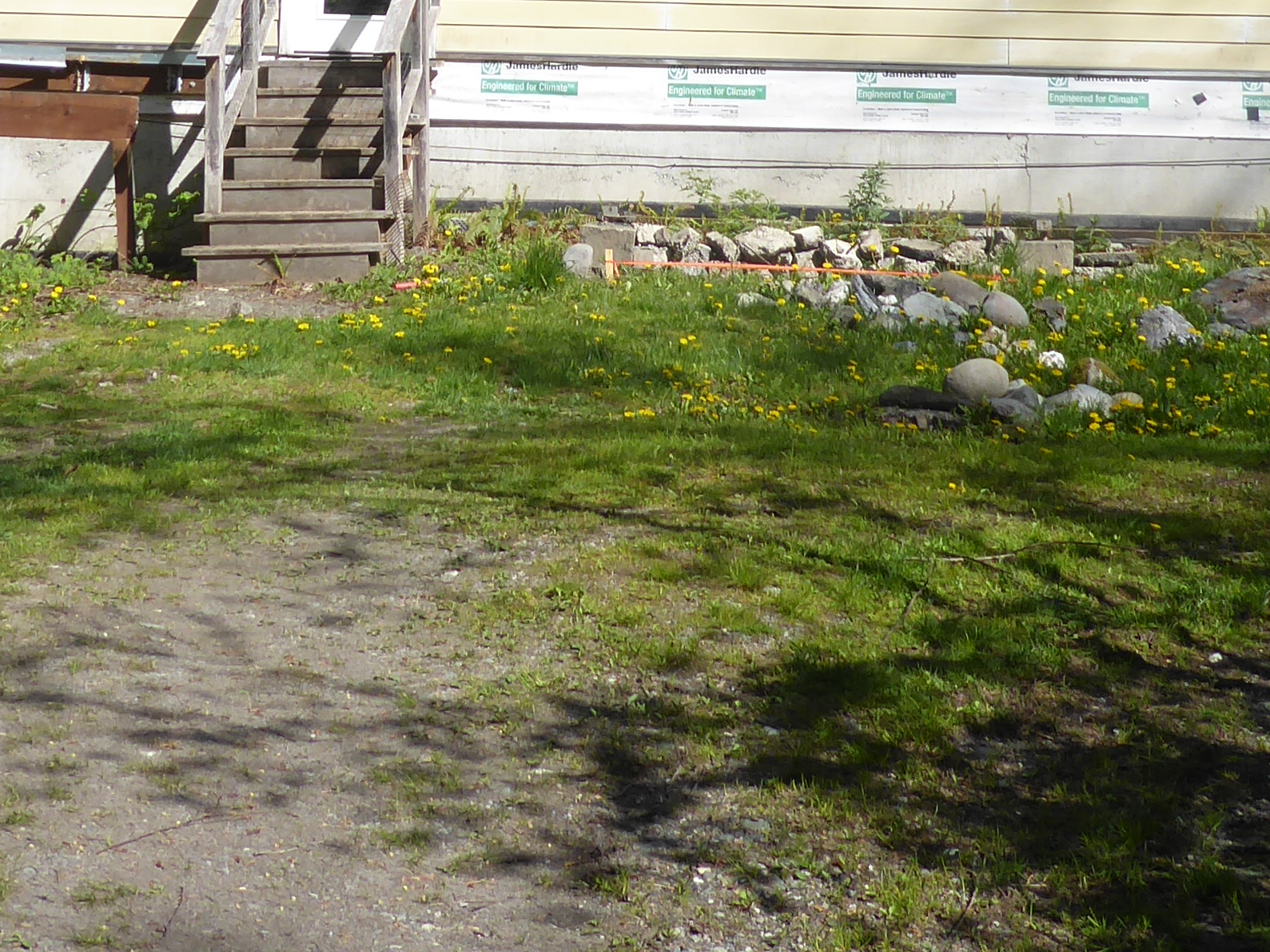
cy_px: -139
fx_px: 2678
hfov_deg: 26.7
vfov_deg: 19.2
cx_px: 615
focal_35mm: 73
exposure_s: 1/640
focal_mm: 5
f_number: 3.5
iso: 80
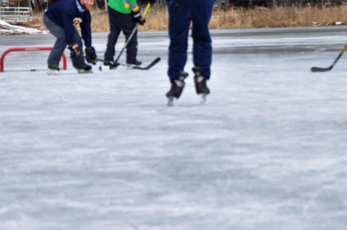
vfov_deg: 6.8
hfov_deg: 10.3
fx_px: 1924
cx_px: 224
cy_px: 45
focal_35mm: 200
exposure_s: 1/250
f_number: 8
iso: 200
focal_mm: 75
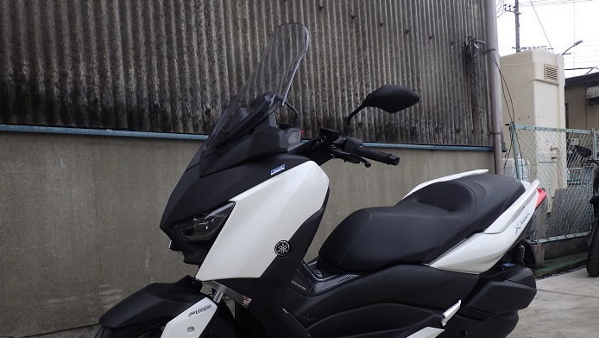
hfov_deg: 62.6
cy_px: 217
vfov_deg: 37.5
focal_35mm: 31
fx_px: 493
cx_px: 298
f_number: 3.5
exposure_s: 1/200
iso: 125
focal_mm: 5
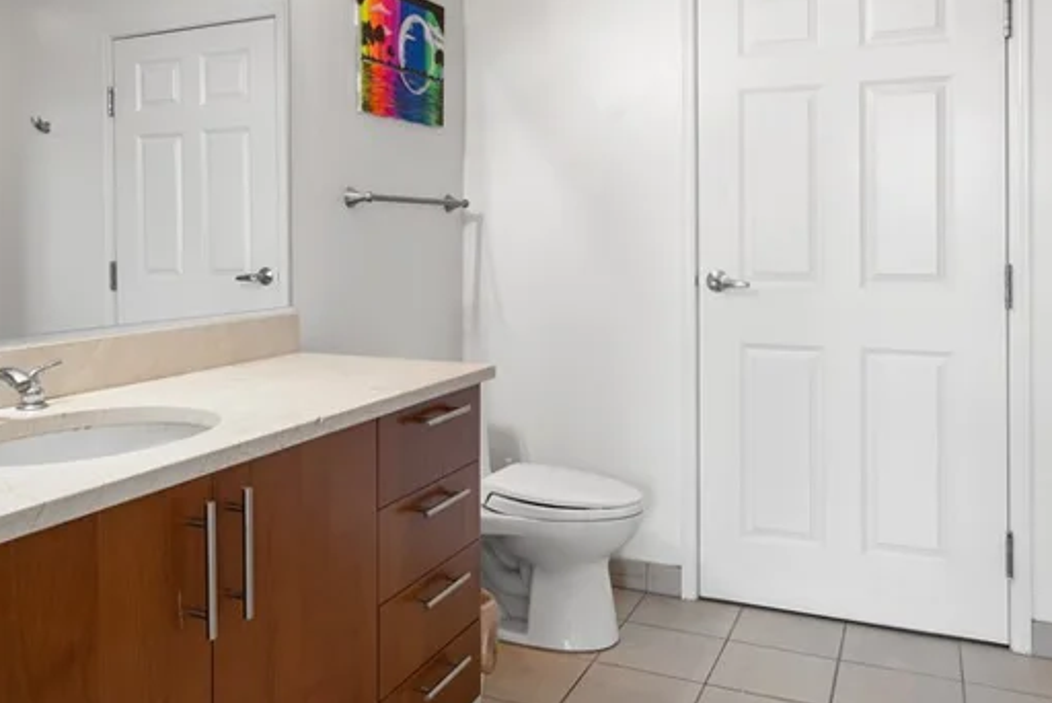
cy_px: 221
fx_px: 877
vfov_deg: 42.9
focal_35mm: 30
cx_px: 479
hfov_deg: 61.8
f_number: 9
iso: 200
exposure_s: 1/5
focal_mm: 15
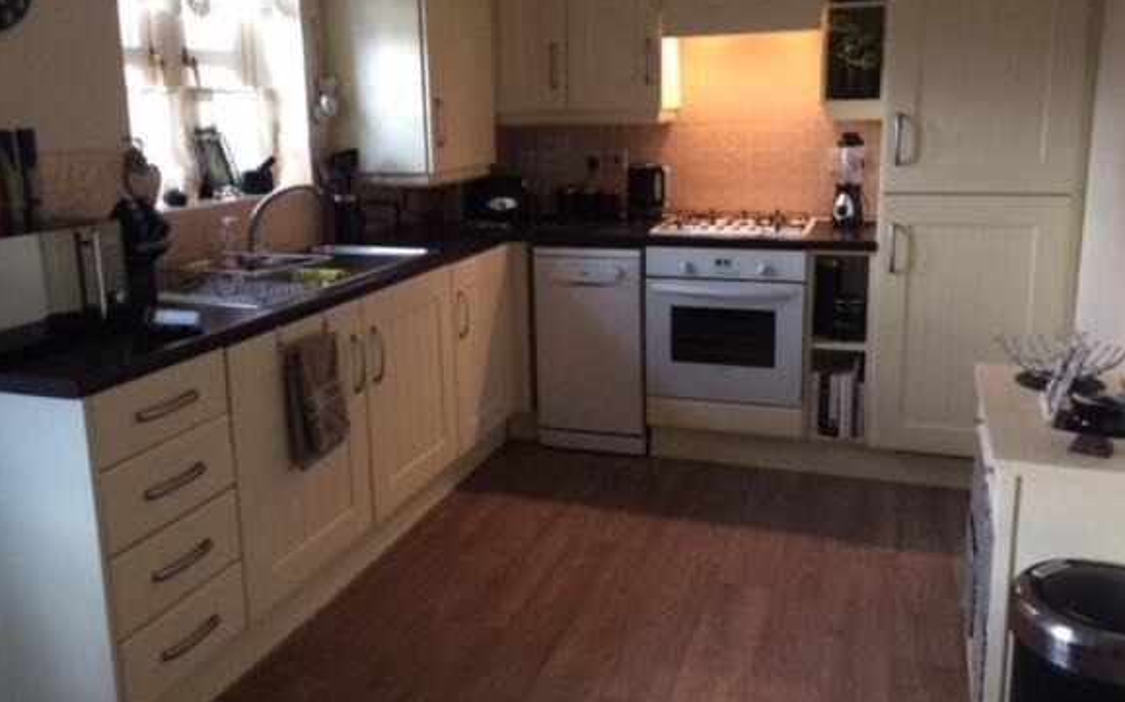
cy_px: 293
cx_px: 560
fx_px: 950
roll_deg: +1.4
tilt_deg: -12.7
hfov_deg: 61.2
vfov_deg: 40.5
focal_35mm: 31
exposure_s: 1/33
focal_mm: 4.15
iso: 160
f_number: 2.2
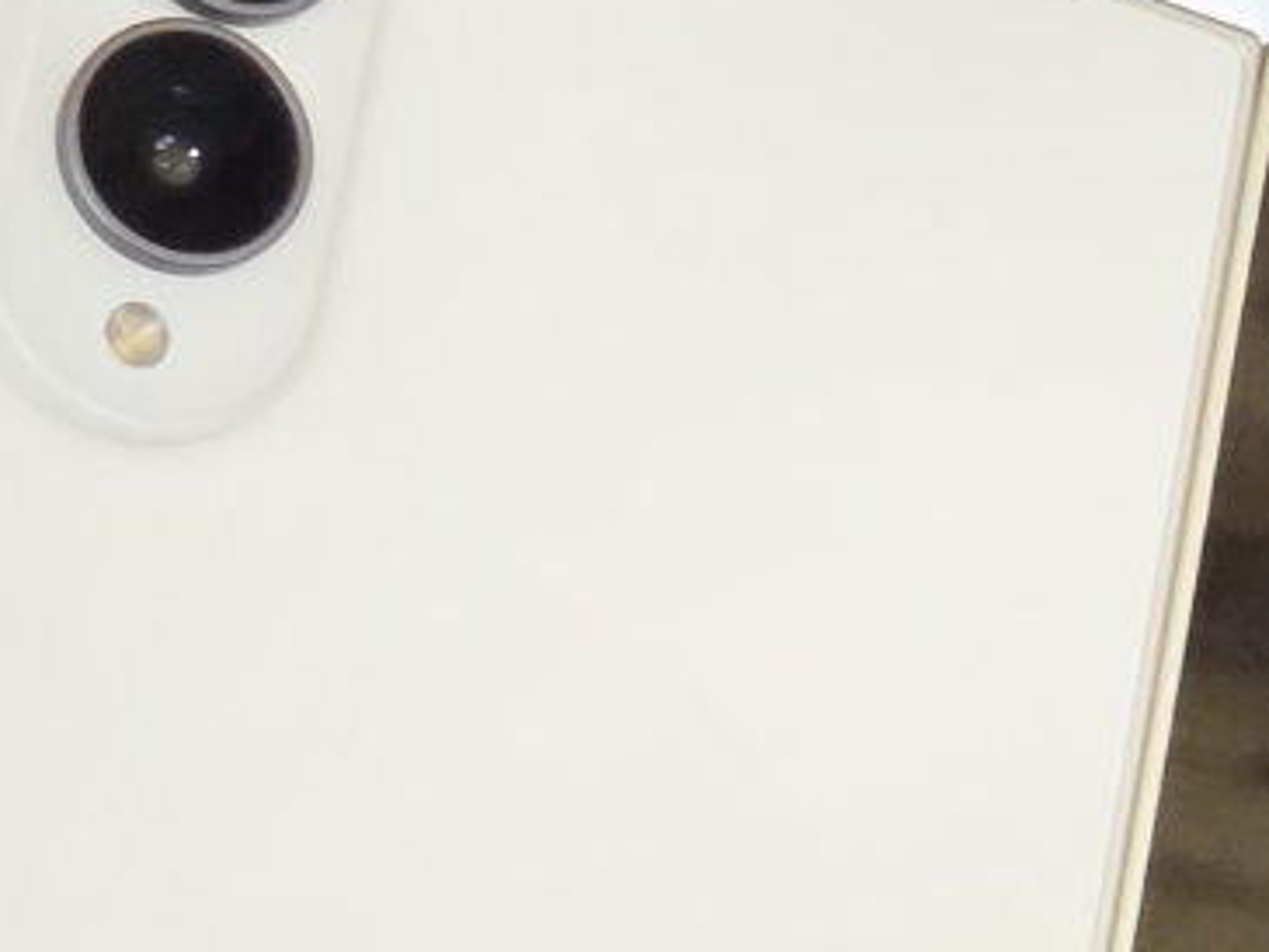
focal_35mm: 227
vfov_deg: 6.5
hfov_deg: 8.7
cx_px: 848
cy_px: 1042
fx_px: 8324
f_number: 2.4
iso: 80
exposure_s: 1/100
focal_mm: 7
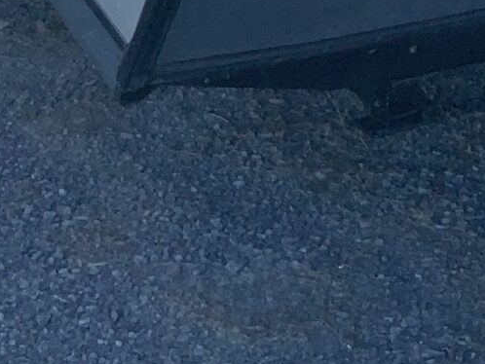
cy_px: -481
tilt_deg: -9.6
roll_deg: -0.5
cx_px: 541
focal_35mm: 149
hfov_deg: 13.0
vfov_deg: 9.1
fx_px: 2089
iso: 16
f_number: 1.8
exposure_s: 1/683
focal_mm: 3
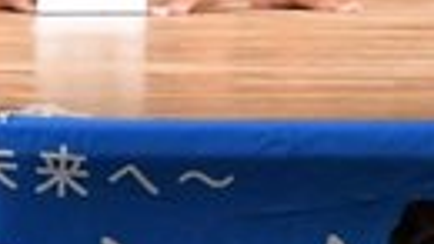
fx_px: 11285
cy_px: -511
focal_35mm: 981
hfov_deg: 2.2
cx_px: -636
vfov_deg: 1.2
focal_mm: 105
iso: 6400
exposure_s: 1/400
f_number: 5.6
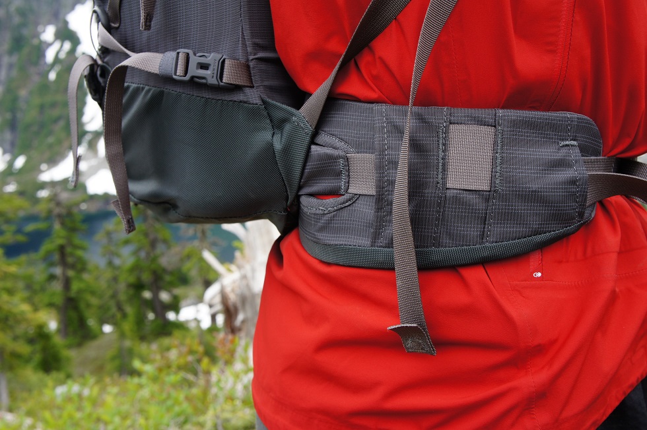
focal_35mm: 44
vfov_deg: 30.8
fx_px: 781
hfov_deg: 45.0
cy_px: 215
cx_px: 324
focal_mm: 29
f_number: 7.1
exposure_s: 1/60
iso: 200
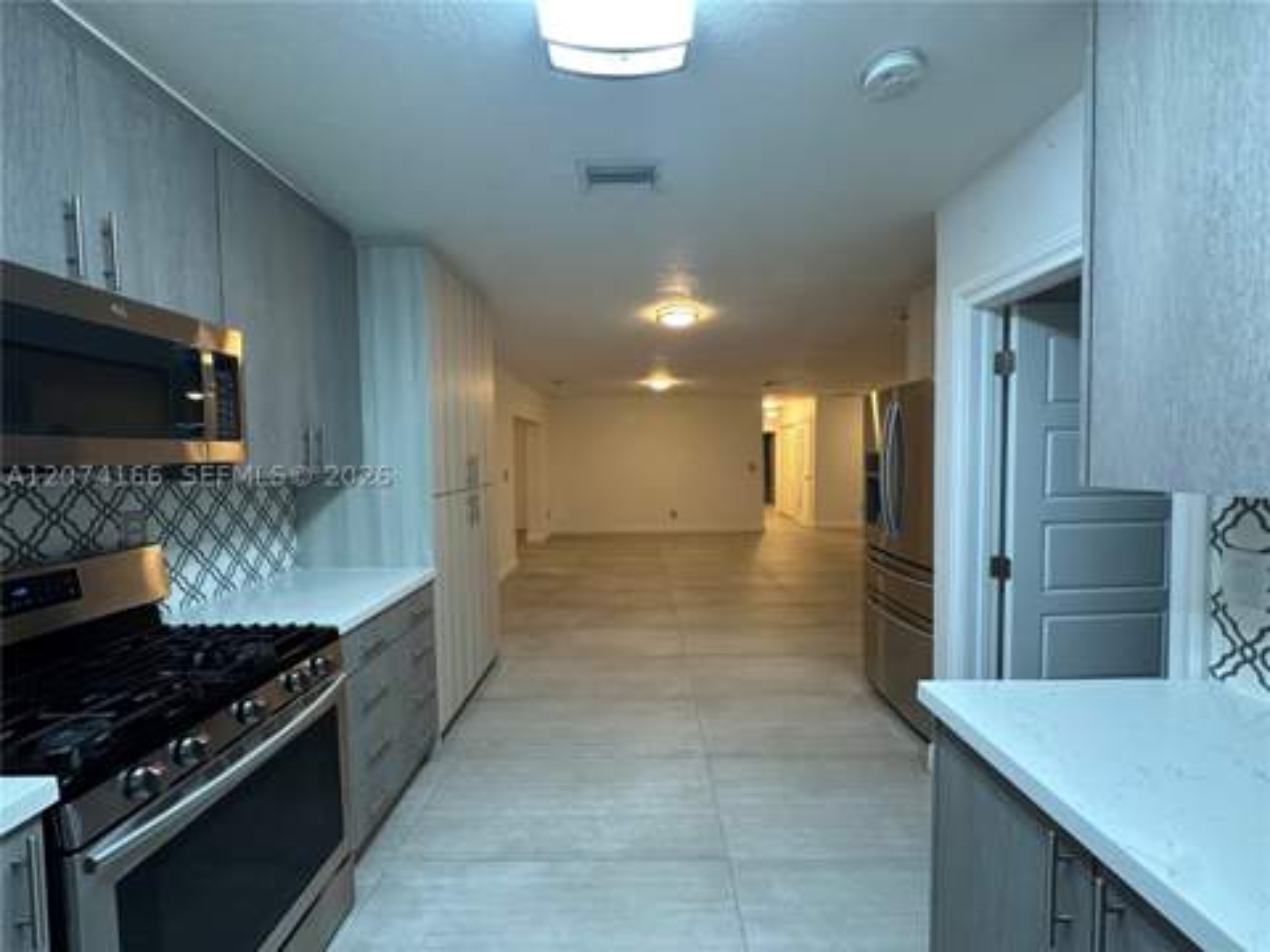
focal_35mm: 14
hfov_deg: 102.1
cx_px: 635
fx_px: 514
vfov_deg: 85.7
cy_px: 476
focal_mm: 2.22
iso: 200
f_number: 2.2
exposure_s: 1/60
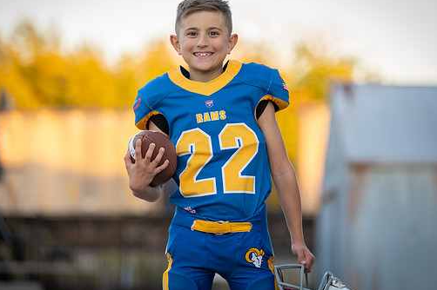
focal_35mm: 175
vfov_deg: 7.8
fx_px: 2123
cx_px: 206
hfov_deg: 11.8
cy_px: 136
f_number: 2.8
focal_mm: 146
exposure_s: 1/320
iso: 320
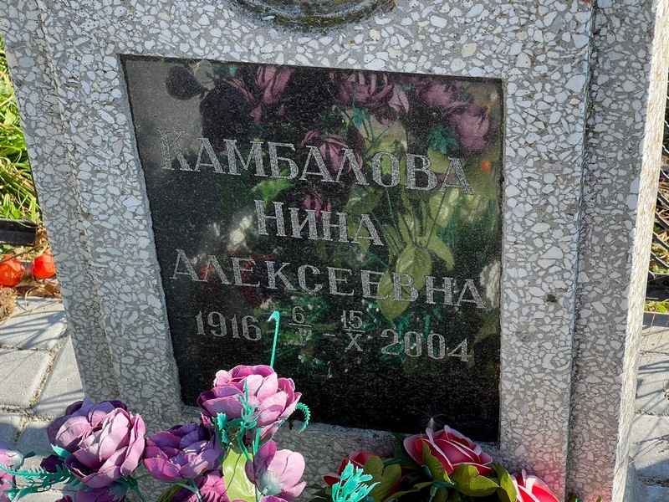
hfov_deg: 25.3
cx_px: 334
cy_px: 251
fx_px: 1488
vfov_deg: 19.1
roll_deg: +5.9
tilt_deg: -41.1
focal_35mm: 77
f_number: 2.8
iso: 32
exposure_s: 1/158
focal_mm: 9
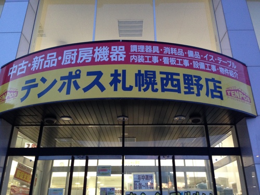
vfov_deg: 42.9
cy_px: 98
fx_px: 248
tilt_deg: +24.3
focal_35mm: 33
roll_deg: +0.1
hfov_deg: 55.4
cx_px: 130
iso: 200
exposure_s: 1/20
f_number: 2.4
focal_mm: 4.12
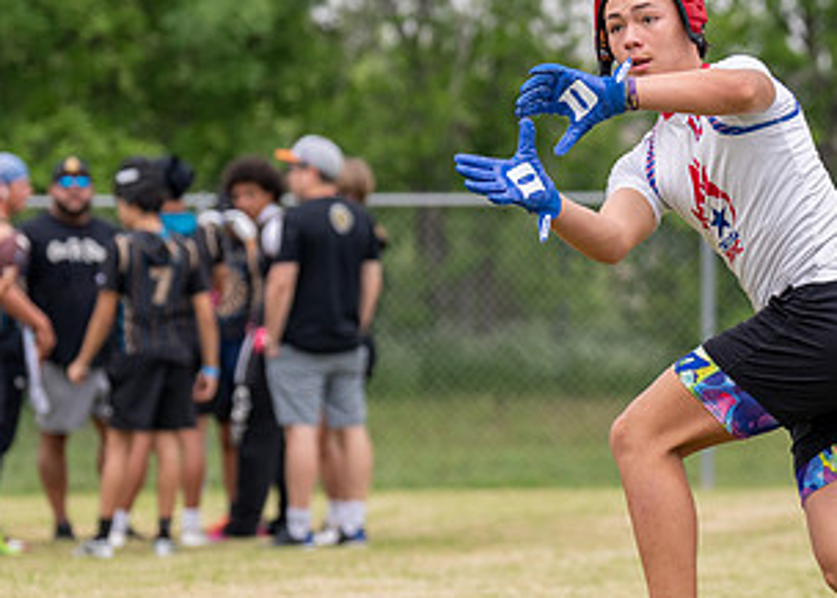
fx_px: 6892
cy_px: 268
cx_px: 634
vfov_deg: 5.0
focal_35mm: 290
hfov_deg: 6.9
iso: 200
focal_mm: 118
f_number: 2.8
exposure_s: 1/2500
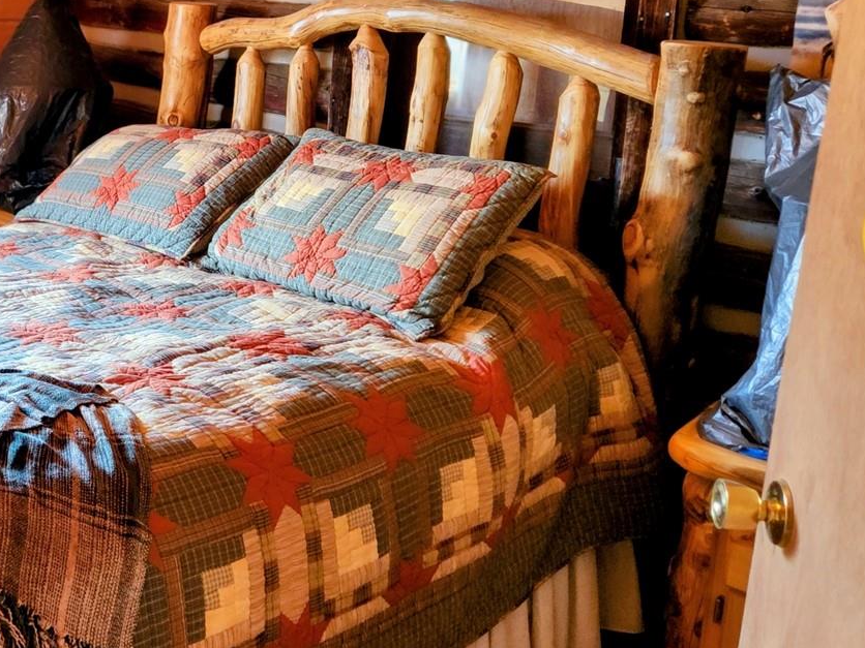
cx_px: 102
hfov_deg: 40.1
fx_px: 1099
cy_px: 178
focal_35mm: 44
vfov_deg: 32.4
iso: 250
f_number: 1.8
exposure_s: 1/120
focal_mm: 5.4
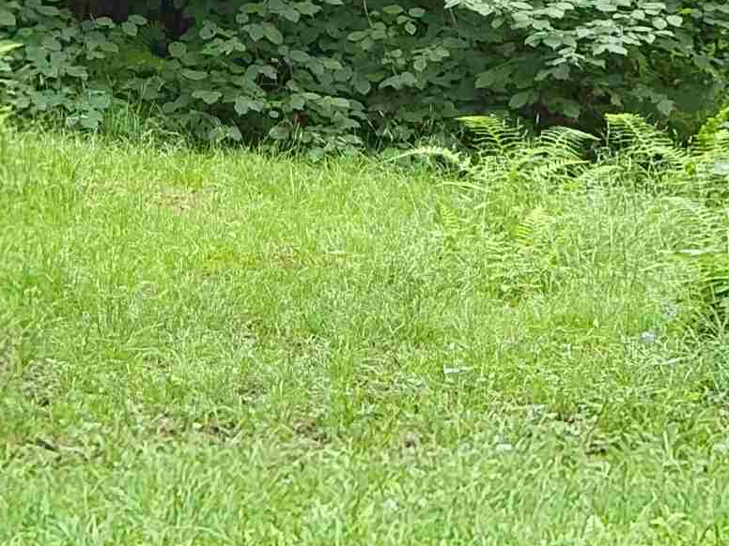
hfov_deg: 10.4
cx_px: 669
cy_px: -107
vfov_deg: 7.7
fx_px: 4001
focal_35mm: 190
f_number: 2.4
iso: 125
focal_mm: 9
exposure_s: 1/60
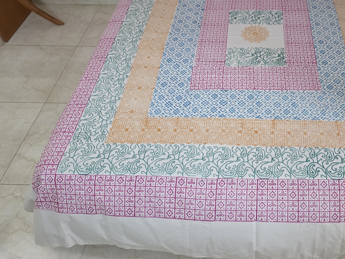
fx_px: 349
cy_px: 81
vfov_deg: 40.1
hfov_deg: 50.9
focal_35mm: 35
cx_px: 250
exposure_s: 1/100
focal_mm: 6.3
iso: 800
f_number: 1.7
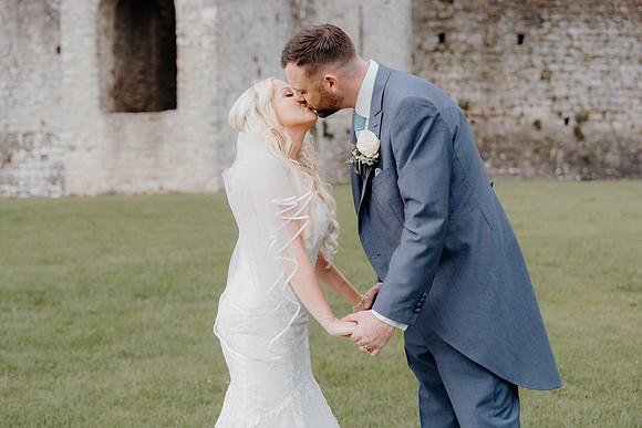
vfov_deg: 21.6
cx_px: 321
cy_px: 214
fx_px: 1124
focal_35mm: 63
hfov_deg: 31.9
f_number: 3.5
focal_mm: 63
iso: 125
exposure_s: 1/320
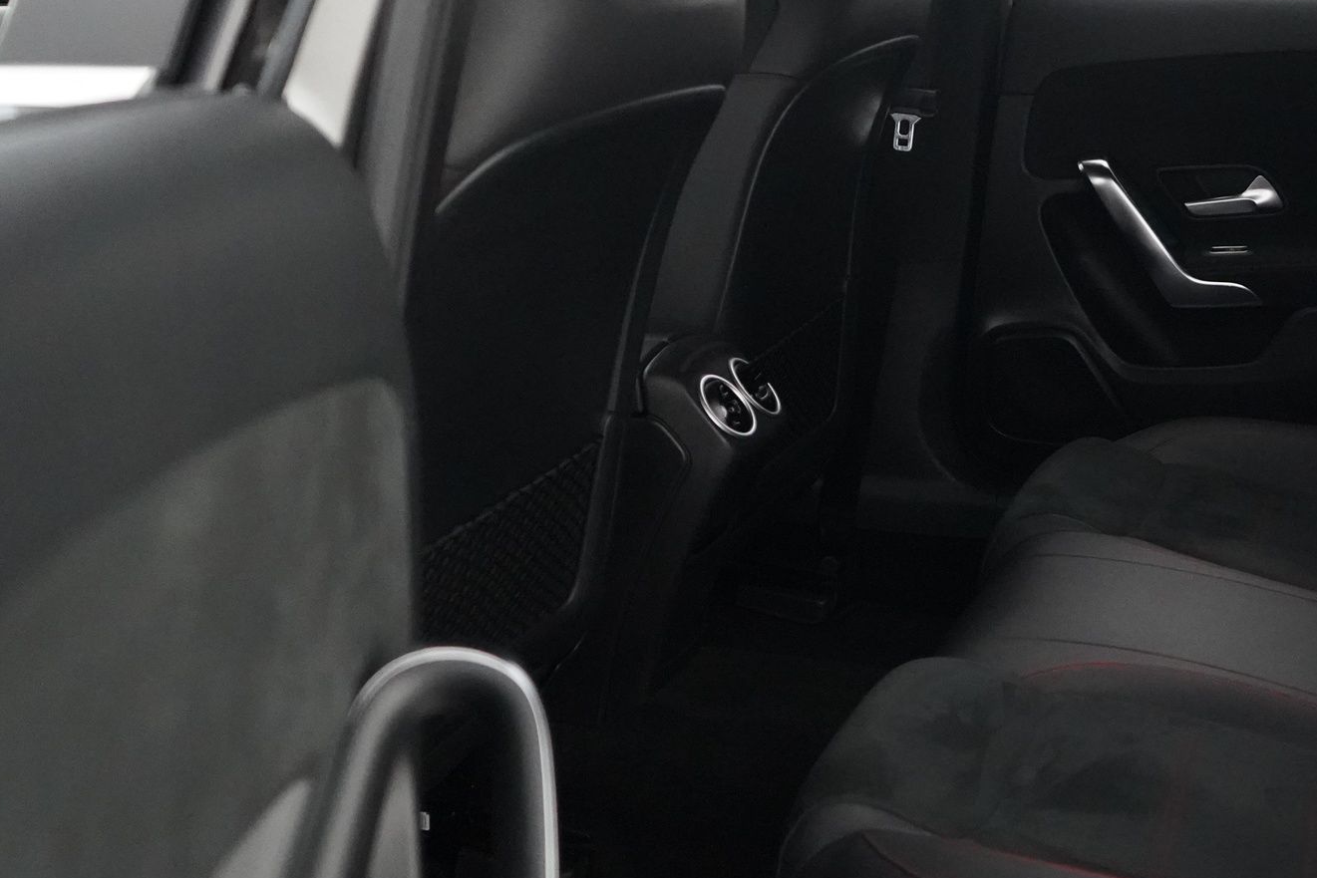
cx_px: 1103
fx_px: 1939
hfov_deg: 35.9
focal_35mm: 53
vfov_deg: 25.5
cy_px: 384
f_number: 3.5
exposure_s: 1/100
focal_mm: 28
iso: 12800
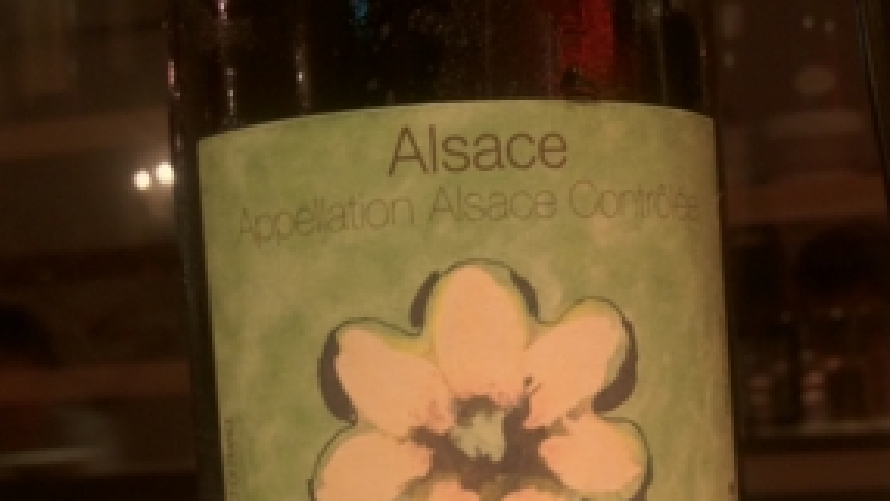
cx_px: 507
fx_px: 1416
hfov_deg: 34.8
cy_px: 420
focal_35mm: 60
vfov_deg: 19.8
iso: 160
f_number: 2.4
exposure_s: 1/20
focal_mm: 4.28
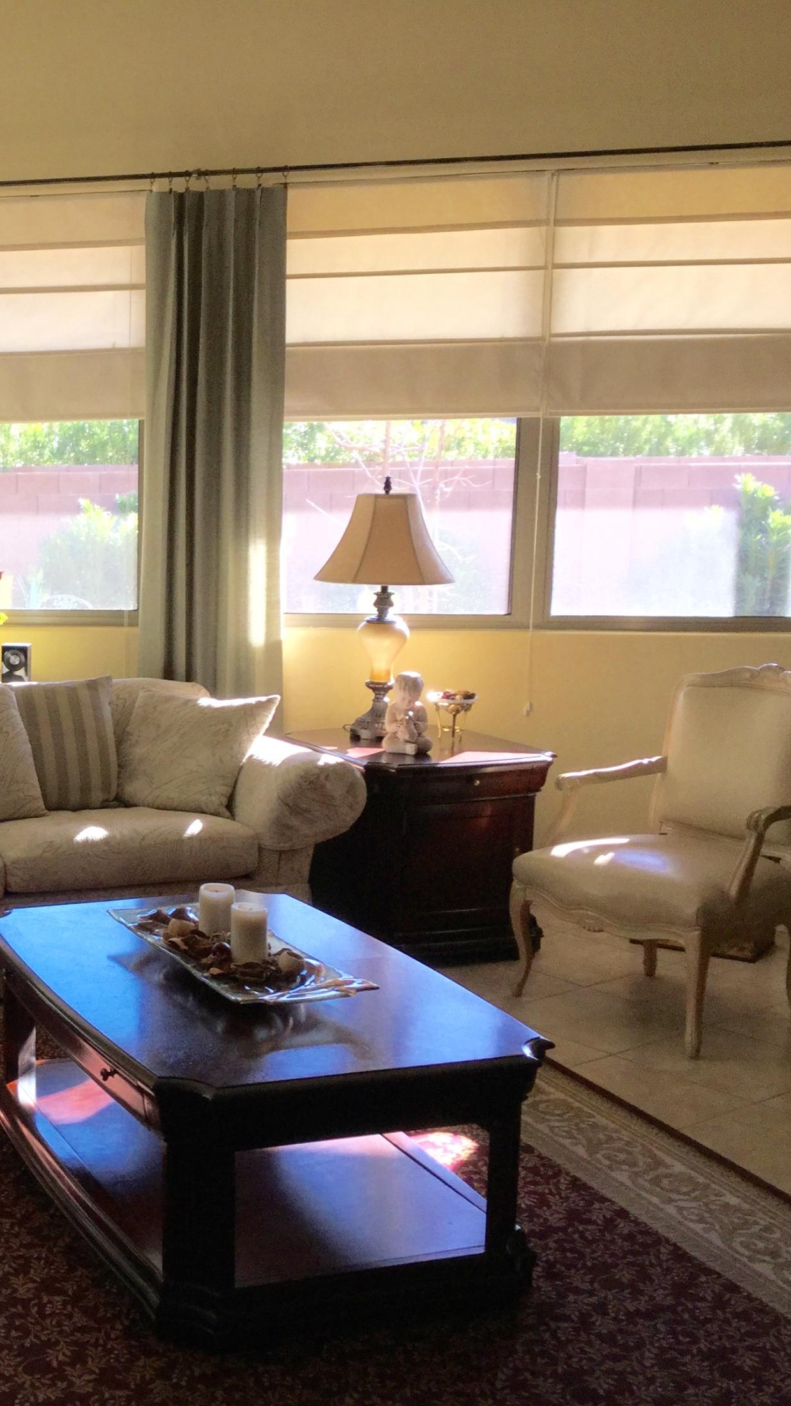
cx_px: -42
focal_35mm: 46
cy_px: 716
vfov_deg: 44.6
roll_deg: +0.7
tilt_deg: -10.3
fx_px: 1715
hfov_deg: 24.5
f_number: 2.4
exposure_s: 1/60
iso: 25
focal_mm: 3.3
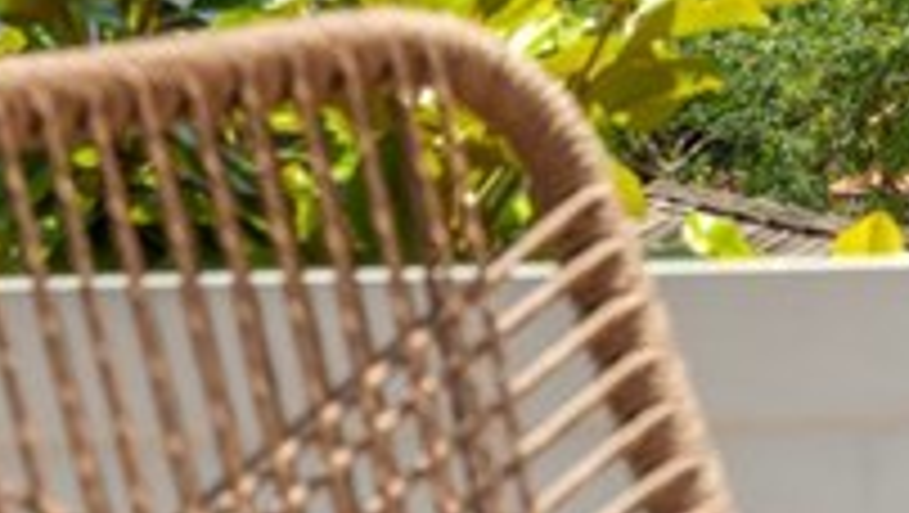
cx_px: 1836
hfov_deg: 6.0
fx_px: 8443
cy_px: -466
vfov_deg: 3.5
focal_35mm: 350
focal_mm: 66
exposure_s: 1/60
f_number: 10
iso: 100
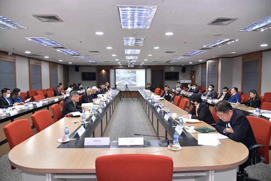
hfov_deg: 73.7
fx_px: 181
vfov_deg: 53.1
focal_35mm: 24
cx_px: 136
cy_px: 90
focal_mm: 24
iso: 1600
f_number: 4.5
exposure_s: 1/125
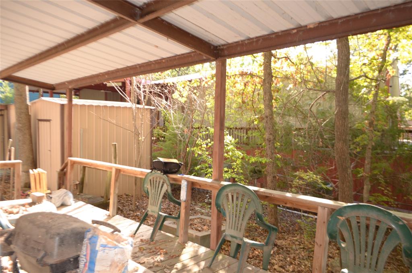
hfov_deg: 67.5
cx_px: 206
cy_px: 136
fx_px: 308
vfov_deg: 47.7
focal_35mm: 27
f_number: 3.5
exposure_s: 1/250
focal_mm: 18
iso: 640
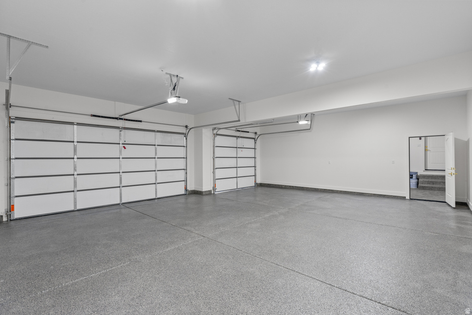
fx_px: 210
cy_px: 158
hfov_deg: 96.7
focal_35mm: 16
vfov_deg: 73.8
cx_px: 236
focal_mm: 16
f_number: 9
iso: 400
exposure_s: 1/4
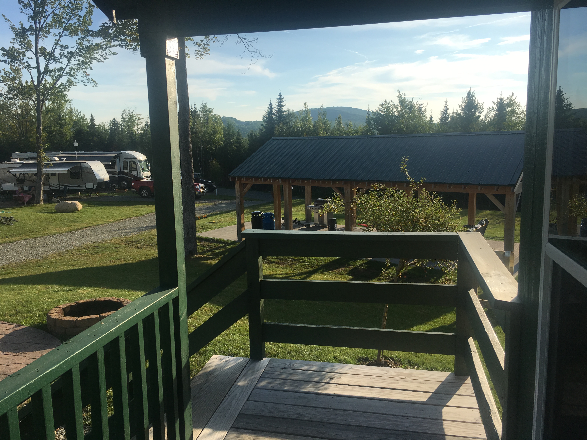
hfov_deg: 61.7
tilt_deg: -8.8
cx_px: 294
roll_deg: +1.3
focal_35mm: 29
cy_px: 220
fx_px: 492
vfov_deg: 48.2
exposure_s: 1/1425
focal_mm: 4.15
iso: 25
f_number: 2.2
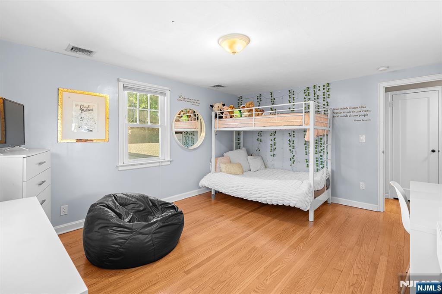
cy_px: 147
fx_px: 196
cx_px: 221
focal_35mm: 16
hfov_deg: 96.8
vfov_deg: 73.7
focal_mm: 16
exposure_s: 1/10
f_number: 8
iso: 100
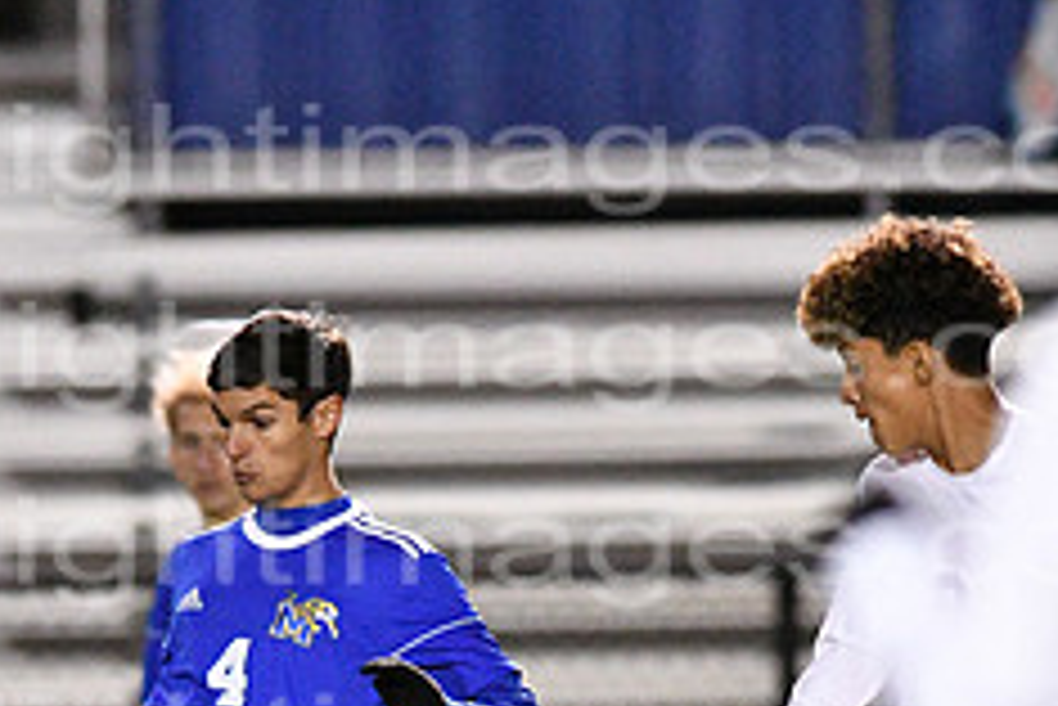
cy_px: 848
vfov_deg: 1.2
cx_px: 243
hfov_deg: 1.9
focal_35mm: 1111
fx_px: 32670
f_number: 3.5
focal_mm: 300
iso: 10000
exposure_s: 1/640
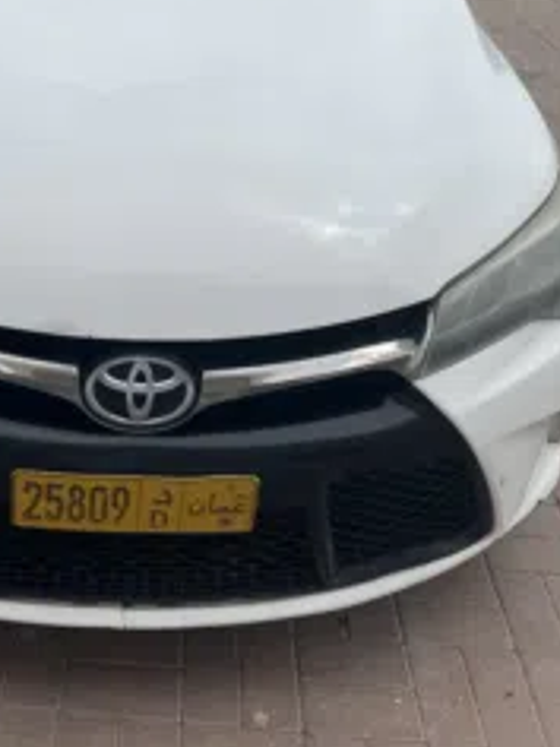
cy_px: 228
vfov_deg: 42.2
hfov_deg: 32.3
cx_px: 142
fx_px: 949
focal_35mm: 44
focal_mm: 4.2
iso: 32
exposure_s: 1/5556
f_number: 1.6
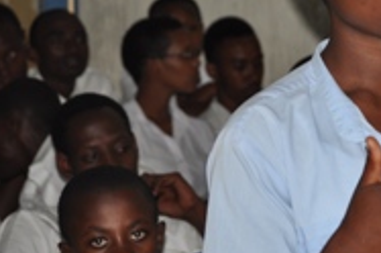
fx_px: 2356
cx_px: 359
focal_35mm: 223
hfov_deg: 9.2
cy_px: 73
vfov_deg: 6.1
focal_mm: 62
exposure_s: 1/160
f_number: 5
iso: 200
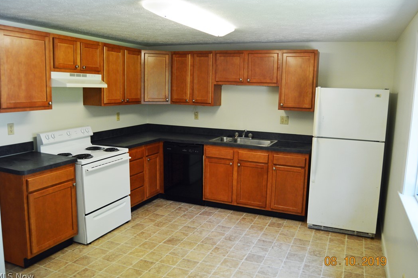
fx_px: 325
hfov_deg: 65.5
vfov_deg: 46.3
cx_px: 210
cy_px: 139
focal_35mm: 28
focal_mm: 18
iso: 400
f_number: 4
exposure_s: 1/60
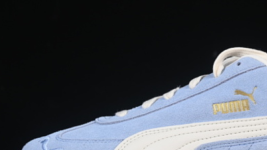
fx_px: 1147
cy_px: 88
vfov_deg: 7.5
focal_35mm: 162
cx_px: 211
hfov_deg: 13.2
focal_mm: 50
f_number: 8
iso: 160
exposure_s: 1/80
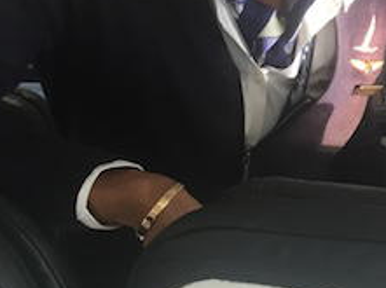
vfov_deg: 15.5
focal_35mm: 92
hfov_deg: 20.3
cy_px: -41
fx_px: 1024
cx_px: 428
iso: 64
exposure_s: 1/30
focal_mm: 4.15
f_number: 2.2
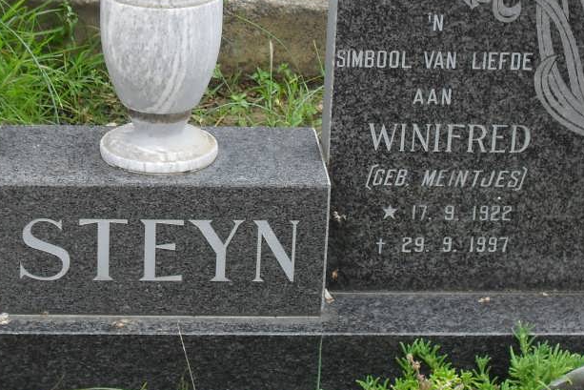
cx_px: 162
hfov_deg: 17.6
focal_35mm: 116
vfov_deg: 11.8
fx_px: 1882
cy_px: 132
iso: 100
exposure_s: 1/180
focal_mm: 10.1
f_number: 4.3
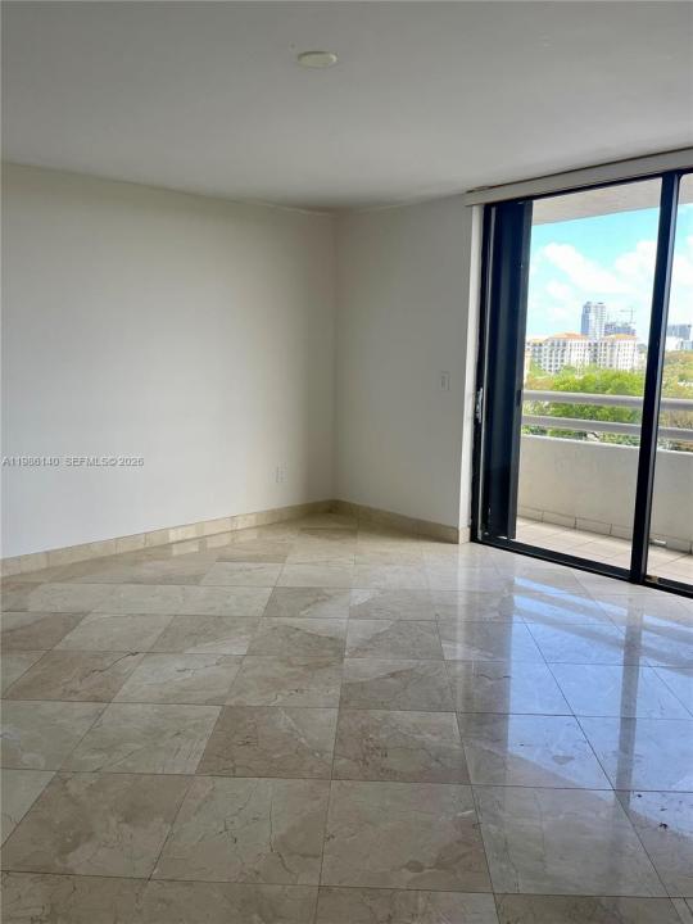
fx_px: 667
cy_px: 462
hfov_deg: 54.9
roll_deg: -0.6
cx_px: 346
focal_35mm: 25
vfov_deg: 69.4
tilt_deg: -9.6
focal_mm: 5.1
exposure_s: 1/273
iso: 32
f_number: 1.6
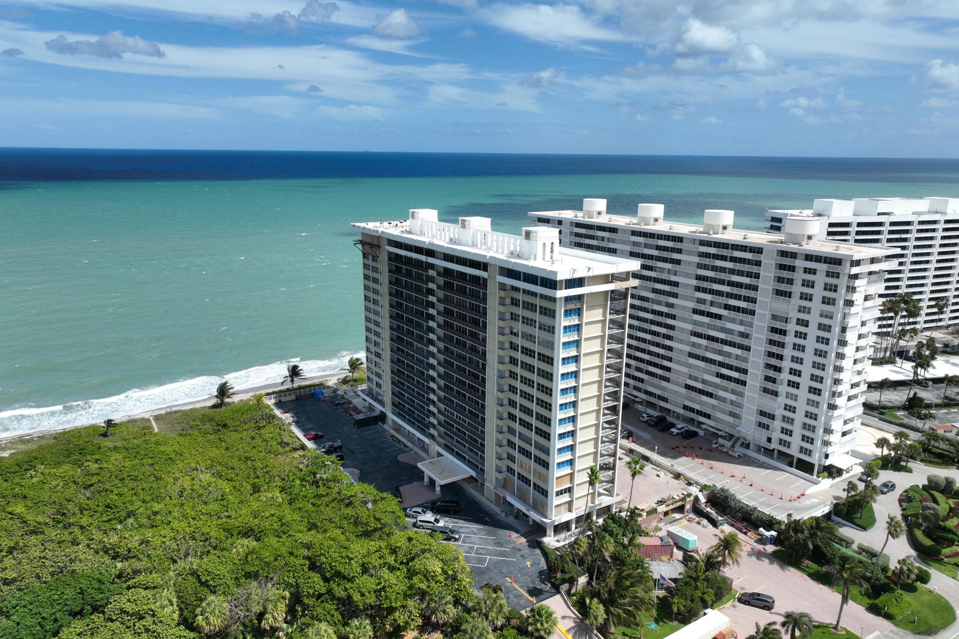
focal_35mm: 25
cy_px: 340
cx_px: 479
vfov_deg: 51.3
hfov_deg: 71.5
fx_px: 666
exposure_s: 1/2000
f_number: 2.8
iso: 100
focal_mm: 12.29
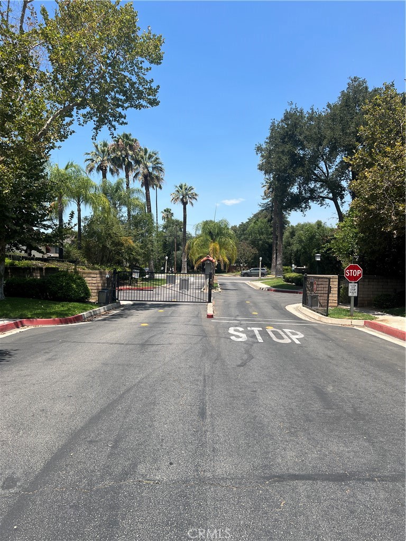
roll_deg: -1.6
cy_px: 270
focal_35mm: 26
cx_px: 203
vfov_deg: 67.3
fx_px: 407
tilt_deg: +0.7
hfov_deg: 53.1
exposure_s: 1/3257
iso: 50
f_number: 1.5
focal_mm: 5.7
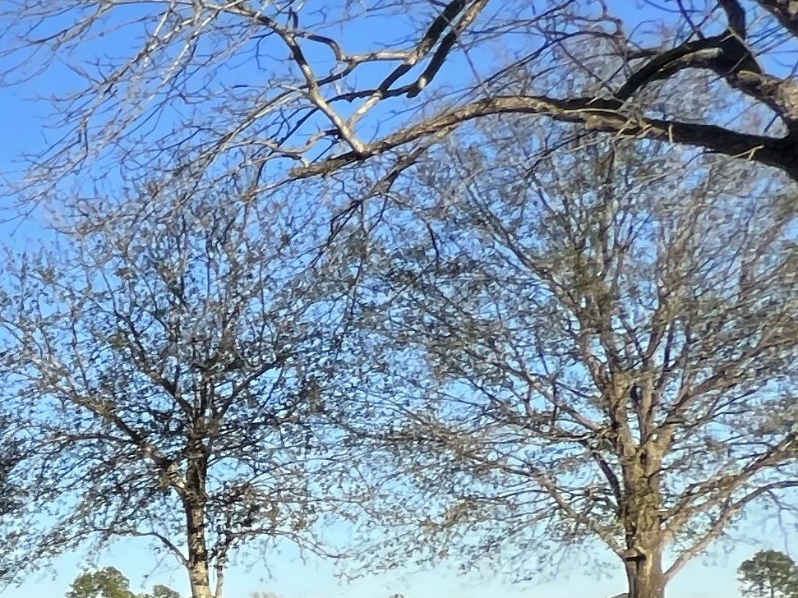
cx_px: -843
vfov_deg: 24.4
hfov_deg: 18.7
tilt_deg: -1.7
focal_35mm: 54
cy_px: 722
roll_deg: +2.2
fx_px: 1245
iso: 32
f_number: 1.8
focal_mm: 1.57
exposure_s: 1/612
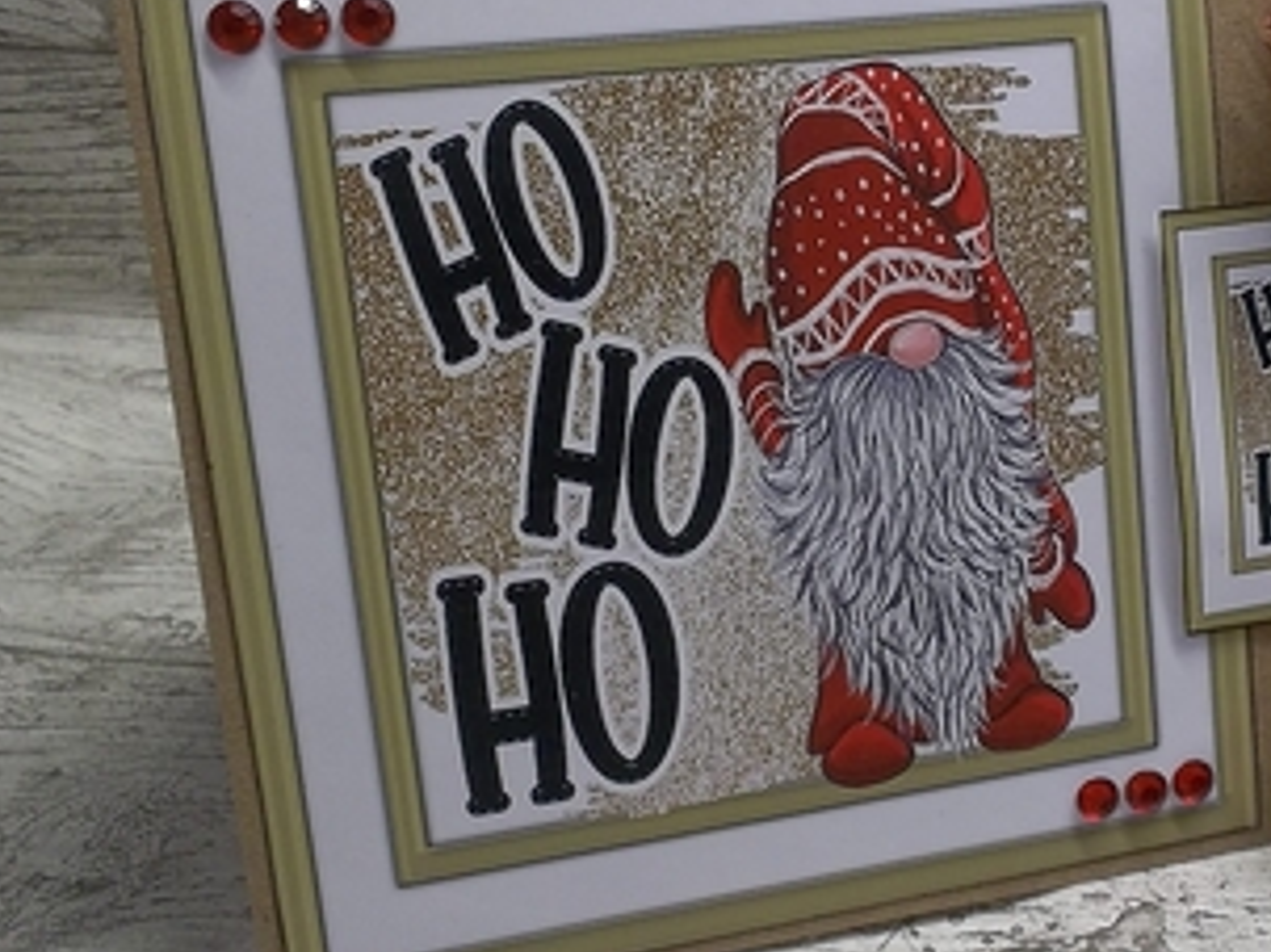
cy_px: 430
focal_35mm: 43
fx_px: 1578
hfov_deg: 43.0
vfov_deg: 33.5
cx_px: 885
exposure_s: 1/30
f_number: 3.3
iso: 109
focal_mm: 4.1
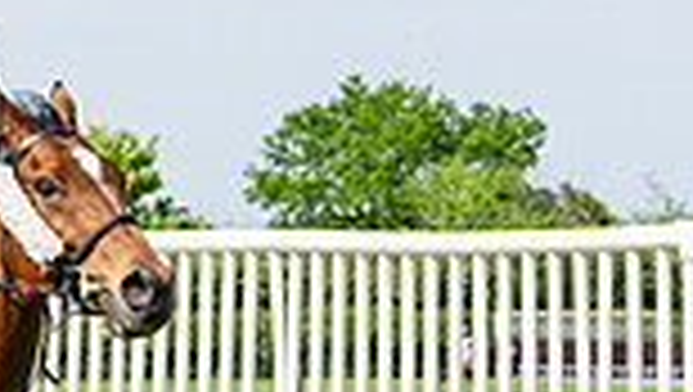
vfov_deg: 3.8
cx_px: -560
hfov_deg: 6.6
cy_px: 527
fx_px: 5905
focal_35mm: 321
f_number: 5
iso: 400
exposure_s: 1/2500
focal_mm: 70
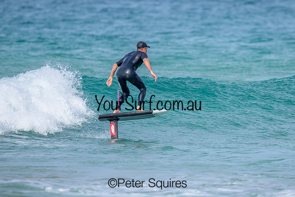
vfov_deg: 1.3
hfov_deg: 1.9
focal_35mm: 1101
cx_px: 176
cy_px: 92
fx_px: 9021
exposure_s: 1/2000
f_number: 6.3
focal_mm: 800
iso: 280
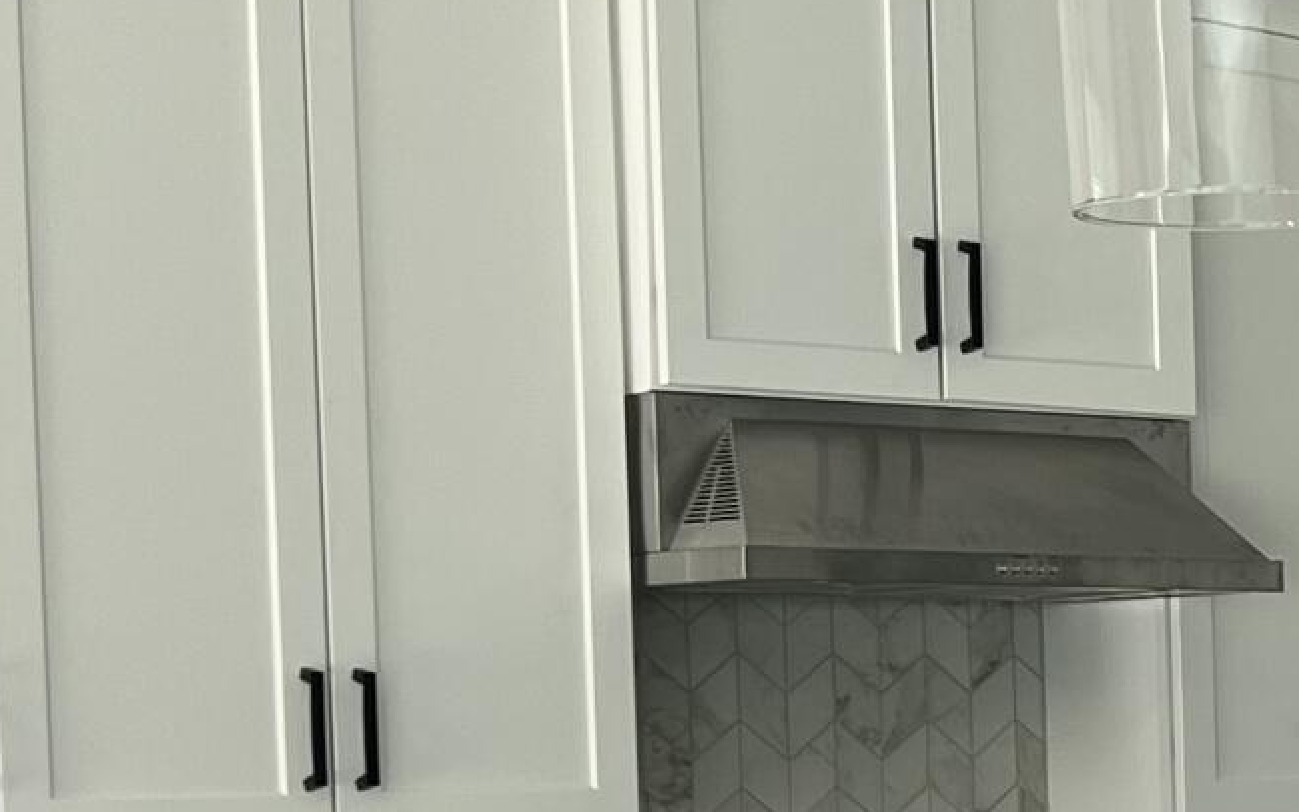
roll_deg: +1.8
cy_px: 940
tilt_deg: -1.8
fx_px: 4496
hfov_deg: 15.3
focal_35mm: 127
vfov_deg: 10.2
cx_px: 1890
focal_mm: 5.7
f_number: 1.5
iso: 50
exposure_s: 1/120
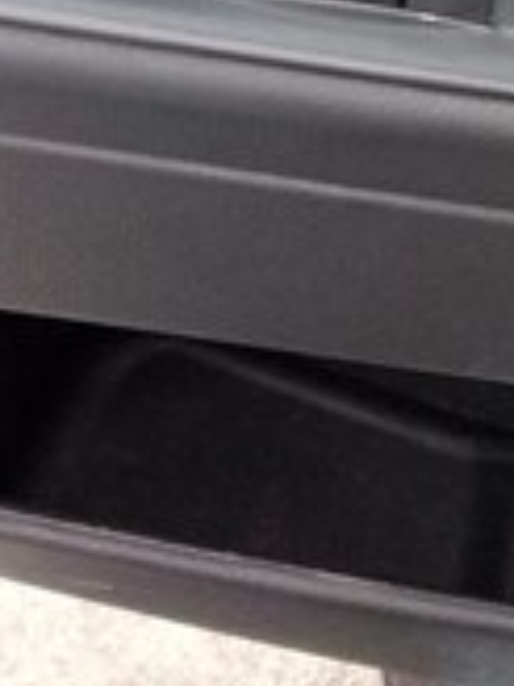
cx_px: 460
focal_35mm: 94
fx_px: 1861
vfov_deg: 18.6
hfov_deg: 15.5
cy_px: -322
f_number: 2.2
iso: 100
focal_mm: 3.3
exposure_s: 1/100
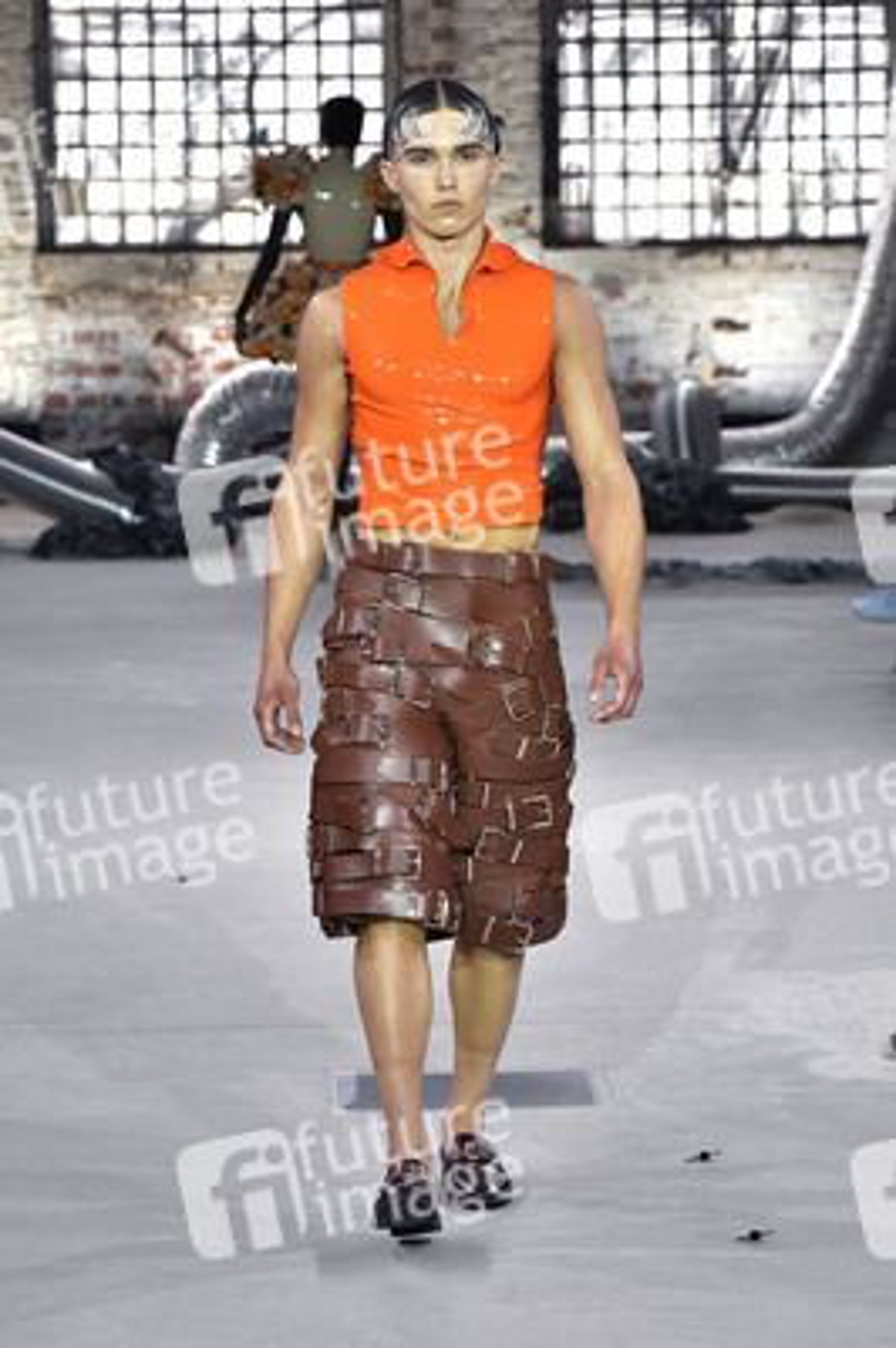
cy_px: 674
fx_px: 5198
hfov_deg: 9.9
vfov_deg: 14.8
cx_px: 448
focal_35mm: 139
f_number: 6.3
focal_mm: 116
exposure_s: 1/320
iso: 2500
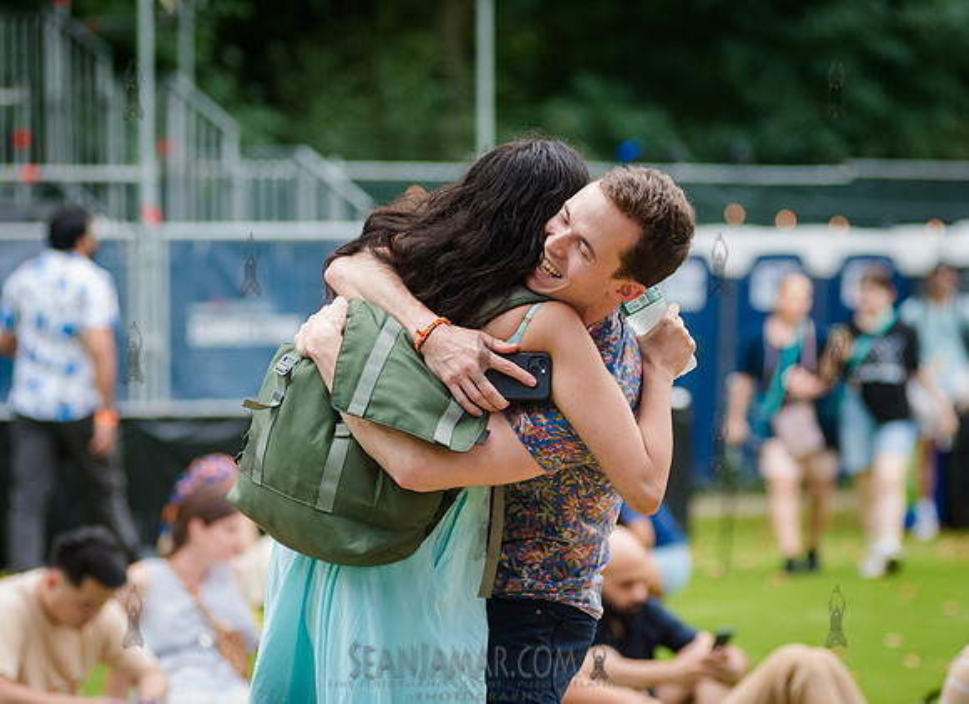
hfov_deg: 10.0
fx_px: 5514
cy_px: 324
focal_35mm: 199
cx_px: 484
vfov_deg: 7.3
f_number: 3.5
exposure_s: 1/800
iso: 1000
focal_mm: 135
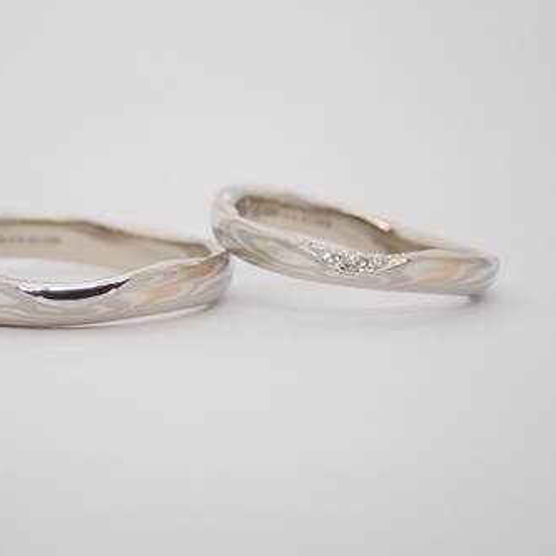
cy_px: 278
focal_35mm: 92
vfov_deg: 18.9
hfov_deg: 18.8
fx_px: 1672
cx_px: 205
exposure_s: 1/125
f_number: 4.1
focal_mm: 13.65
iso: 200
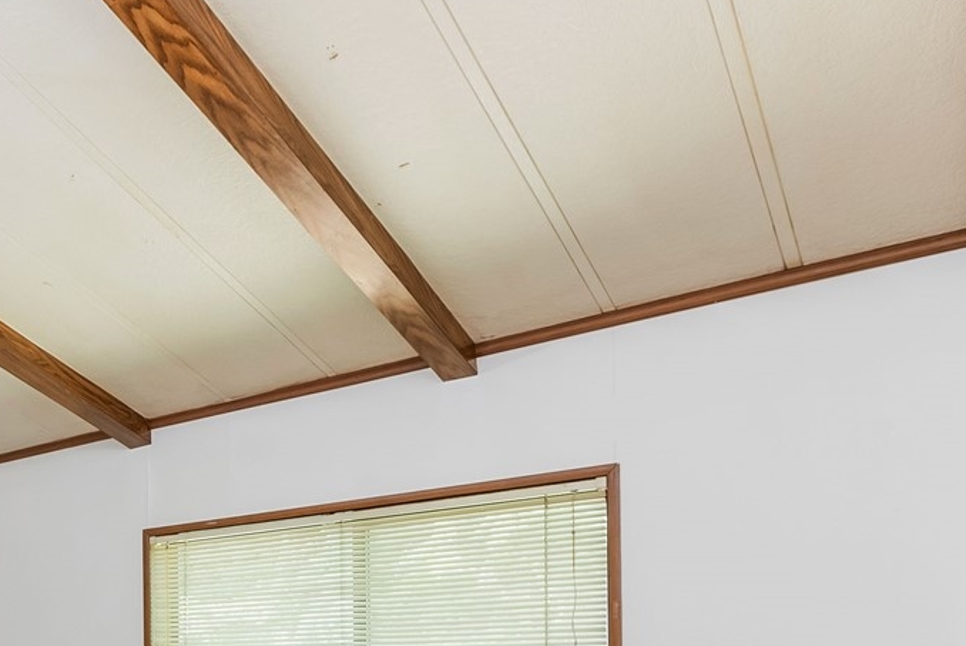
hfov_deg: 43.7
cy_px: 673
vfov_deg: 33.9
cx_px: -63
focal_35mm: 35
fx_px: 940
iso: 400
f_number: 8
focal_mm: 14
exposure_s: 1/1.25
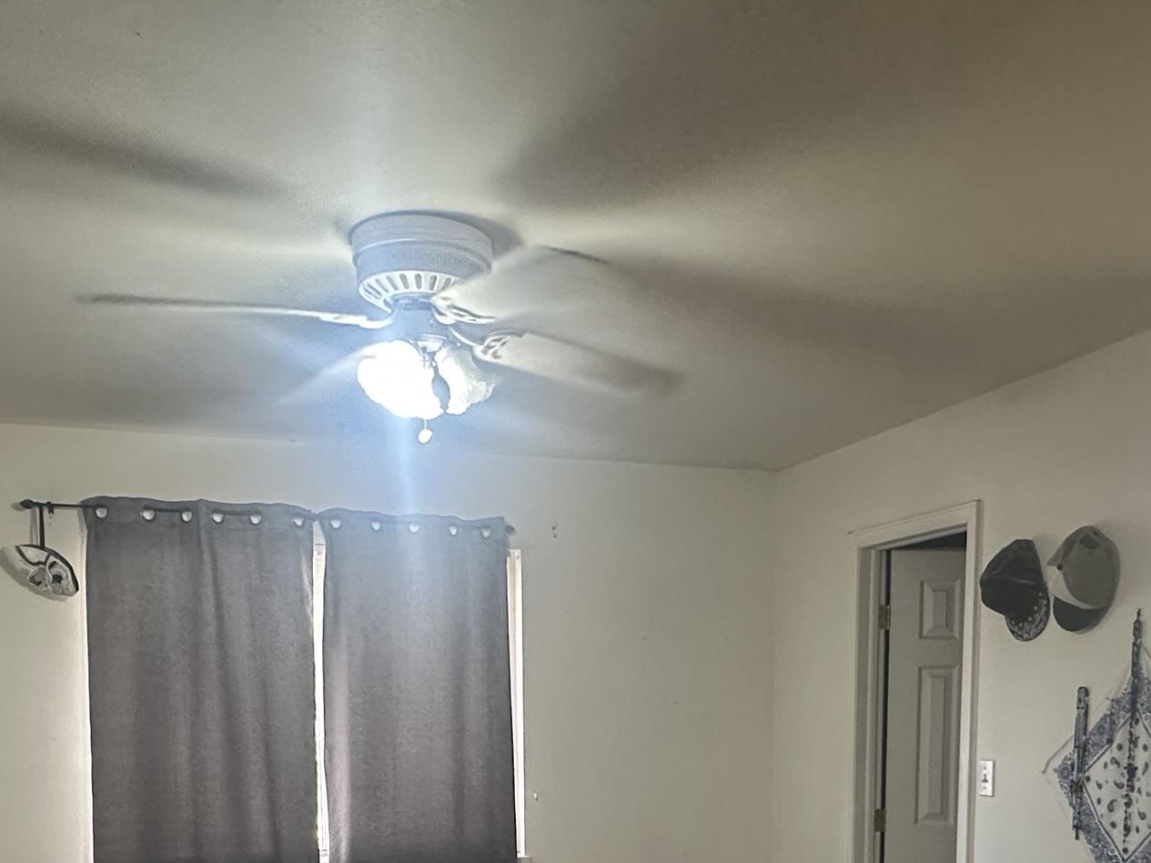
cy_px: 808
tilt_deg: -6.5
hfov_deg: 54.0
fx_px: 1131
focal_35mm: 34
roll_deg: +0.9
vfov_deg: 38.3
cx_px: 582
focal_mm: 2.22
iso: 320
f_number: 2.2
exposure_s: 1/60
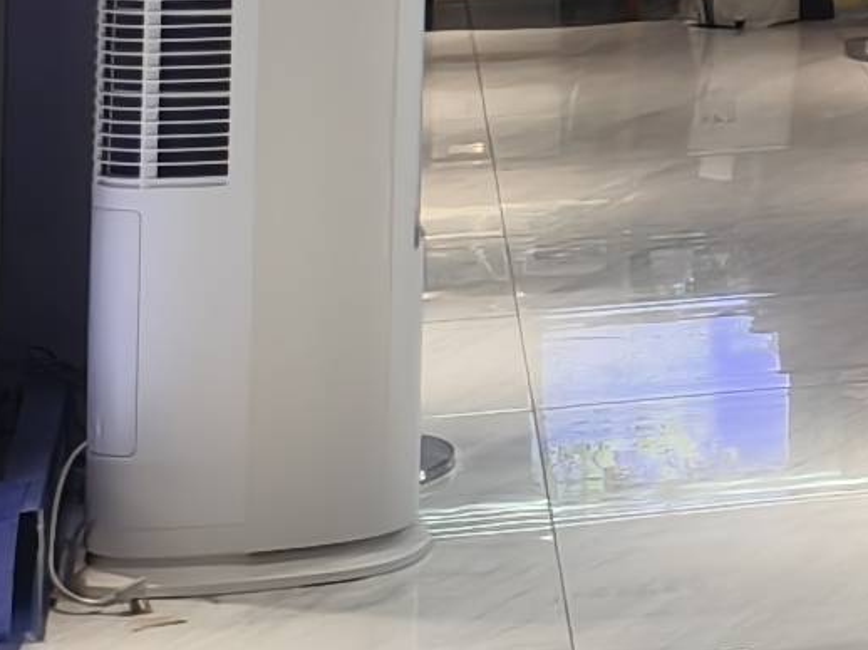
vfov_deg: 7.6
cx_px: 2296
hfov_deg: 9.3
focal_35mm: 182
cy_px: -901
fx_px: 4562
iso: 165
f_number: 1.57
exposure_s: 1/100
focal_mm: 5.6
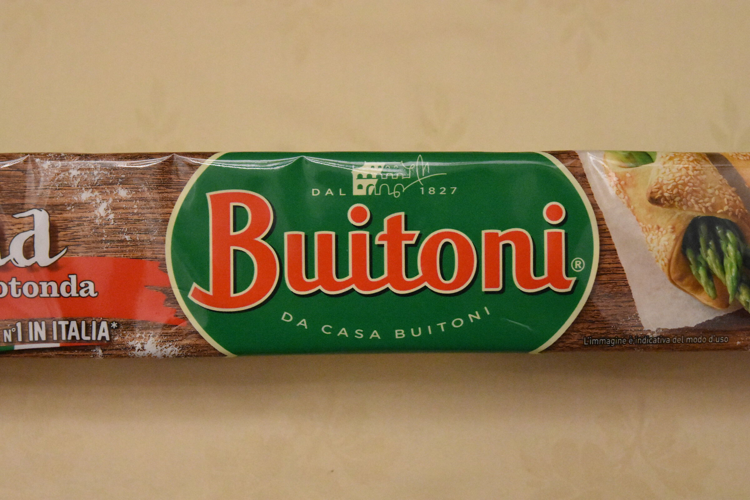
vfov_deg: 31.9
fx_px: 875
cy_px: 250
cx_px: 375
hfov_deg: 46.4
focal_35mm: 42
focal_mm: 28
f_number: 4
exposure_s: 1/125
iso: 12800
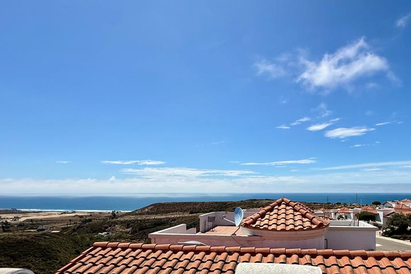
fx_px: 240
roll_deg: +0.8
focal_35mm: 21
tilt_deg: +1.3
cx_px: 258
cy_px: 189
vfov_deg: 57.8
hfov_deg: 79.6
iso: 50
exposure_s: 1/2976
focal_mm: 2.22
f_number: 2.2
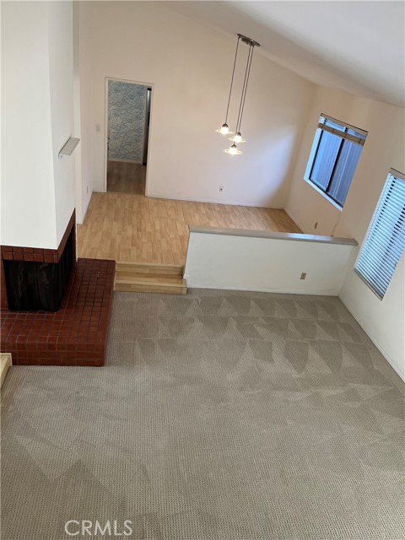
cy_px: 270
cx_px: 202
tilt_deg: -29.5
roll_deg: -8.1
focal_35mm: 26
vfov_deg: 67.3
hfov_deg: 53.1
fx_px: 406
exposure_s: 1/120
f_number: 1.6
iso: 125
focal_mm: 5.1
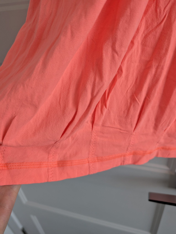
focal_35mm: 24
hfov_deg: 56.9
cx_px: 88
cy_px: 117
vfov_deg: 71.5
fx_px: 162
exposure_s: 1/742
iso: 322
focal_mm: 6.9
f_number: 1.68
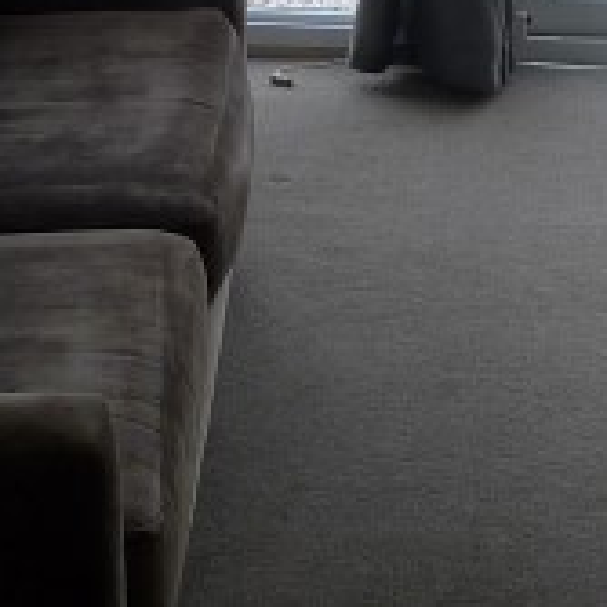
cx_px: 711
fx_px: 2797
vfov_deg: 12.2
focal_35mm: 141
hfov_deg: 12.1
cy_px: -51
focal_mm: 5.1
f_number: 2.5
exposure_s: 1/100
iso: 80
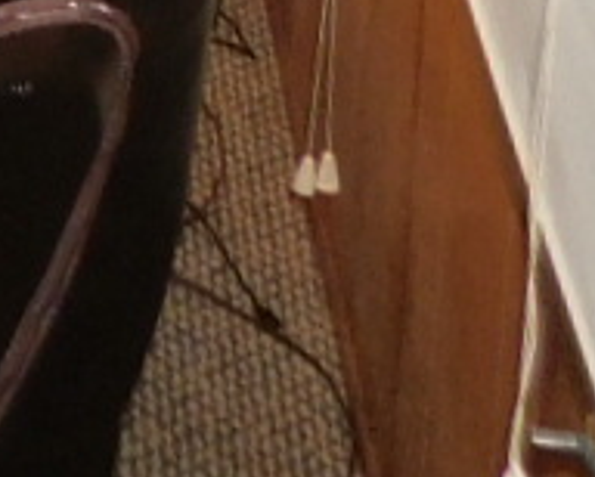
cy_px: -1035
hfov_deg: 8.4
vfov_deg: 7.2
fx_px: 3296
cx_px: -1261
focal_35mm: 187
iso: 200
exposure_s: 1/30
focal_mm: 4
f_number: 3
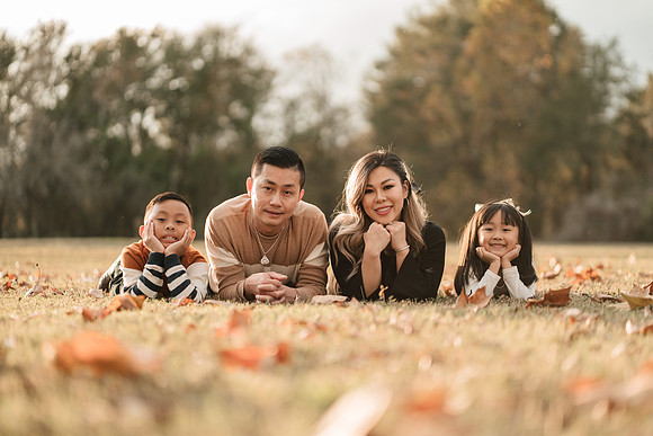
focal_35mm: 86
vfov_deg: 16.0
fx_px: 1552
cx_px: 326
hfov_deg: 23.8
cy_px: 218
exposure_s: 1/1250
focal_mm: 85
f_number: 1.8
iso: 400
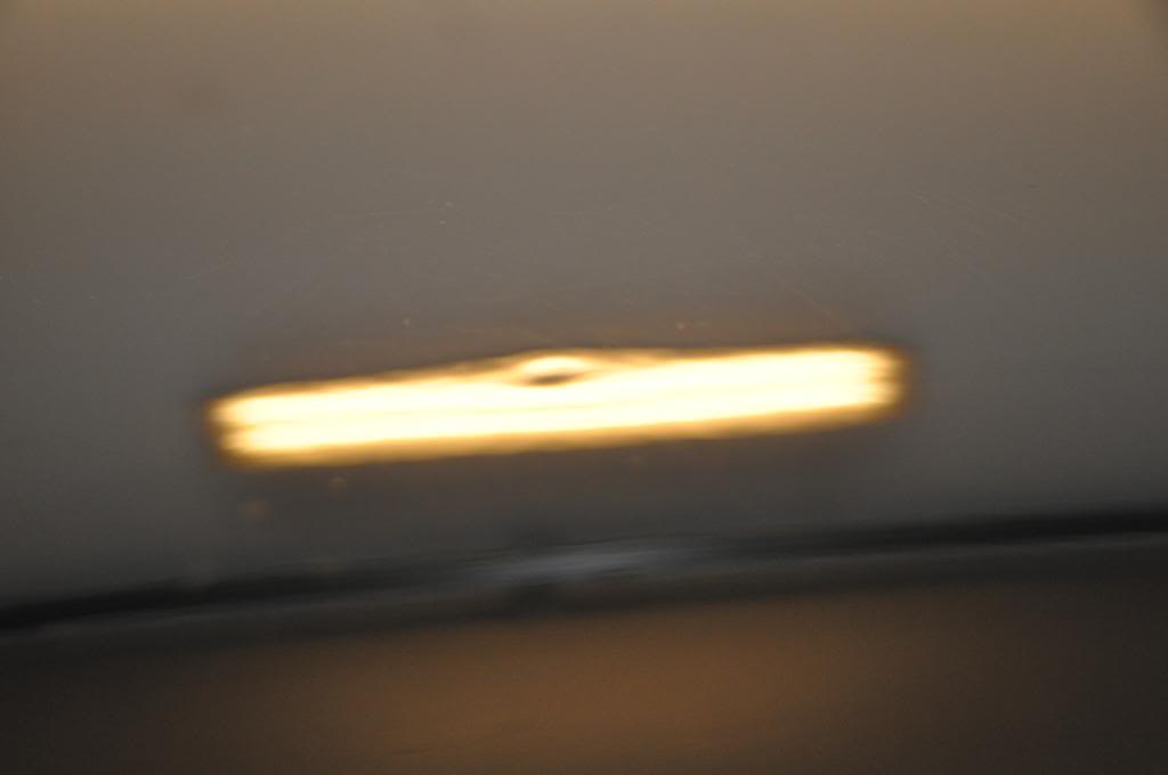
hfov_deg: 30.5
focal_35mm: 66
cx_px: 584
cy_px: 388
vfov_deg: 20.6
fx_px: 2139
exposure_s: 1/60
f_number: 4.5
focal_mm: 44
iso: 800
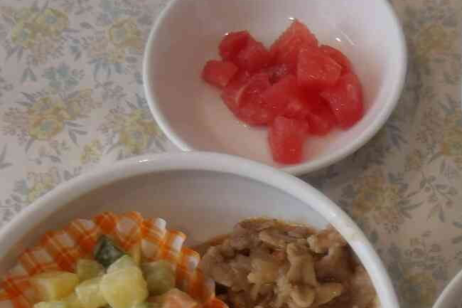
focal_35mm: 62
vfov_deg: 21.1
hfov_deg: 31.0
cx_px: 407
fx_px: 795
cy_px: 309
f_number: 3
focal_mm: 4.9
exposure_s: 1/30
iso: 109
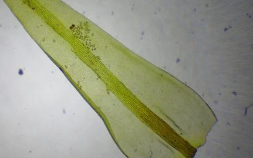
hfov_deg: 21.6
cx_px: 89
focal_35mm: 96
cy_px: 61
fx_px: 662
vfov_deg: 13.6
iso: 320
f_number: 3.6
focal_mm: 11.01
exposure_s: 1/60
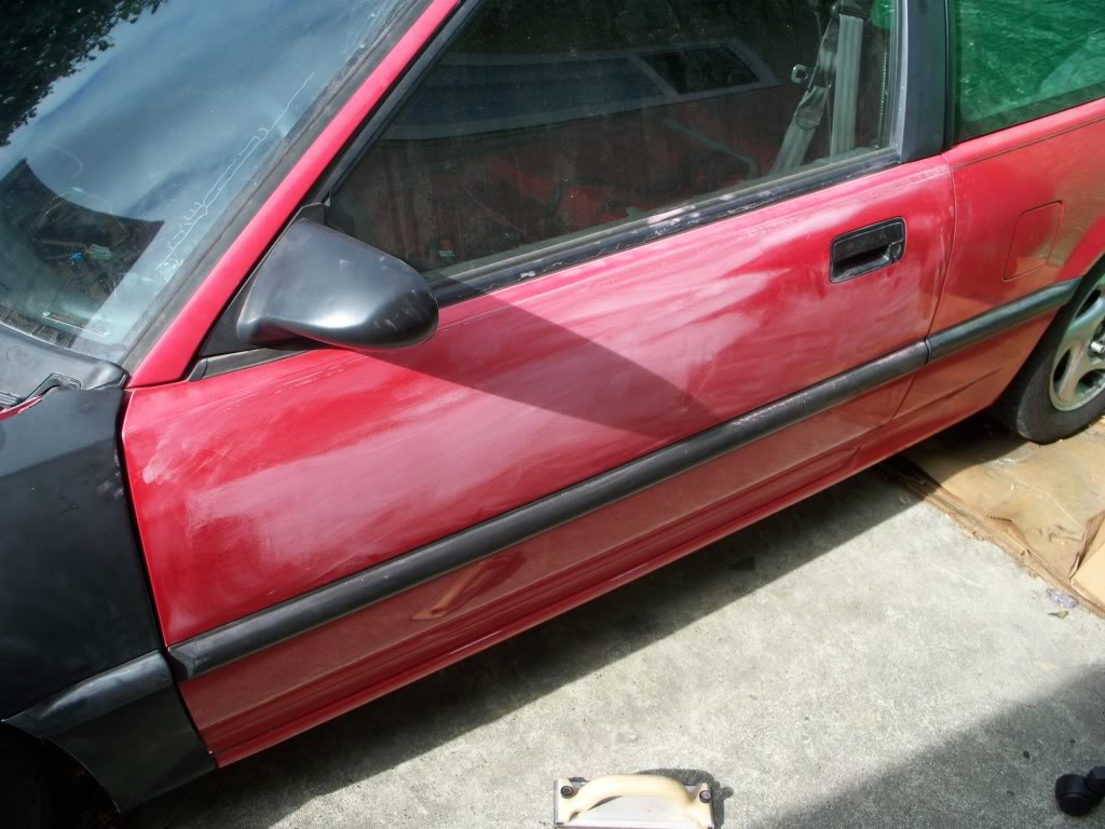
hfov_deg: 51.4
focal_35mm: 36
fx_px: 1149
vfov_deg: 39.7
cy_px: 414
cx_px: 552
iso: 64
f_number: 2.8
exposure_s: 1/400
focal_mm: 7.54
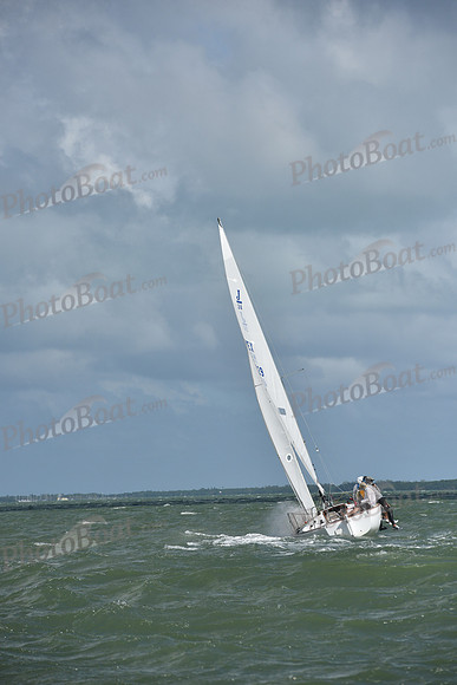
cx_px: 228
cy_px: 342
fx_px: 3806
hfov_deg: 6.9
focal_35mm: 200
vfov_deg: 10.3
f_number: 8
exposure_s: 1/2000
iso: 250
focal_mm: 200
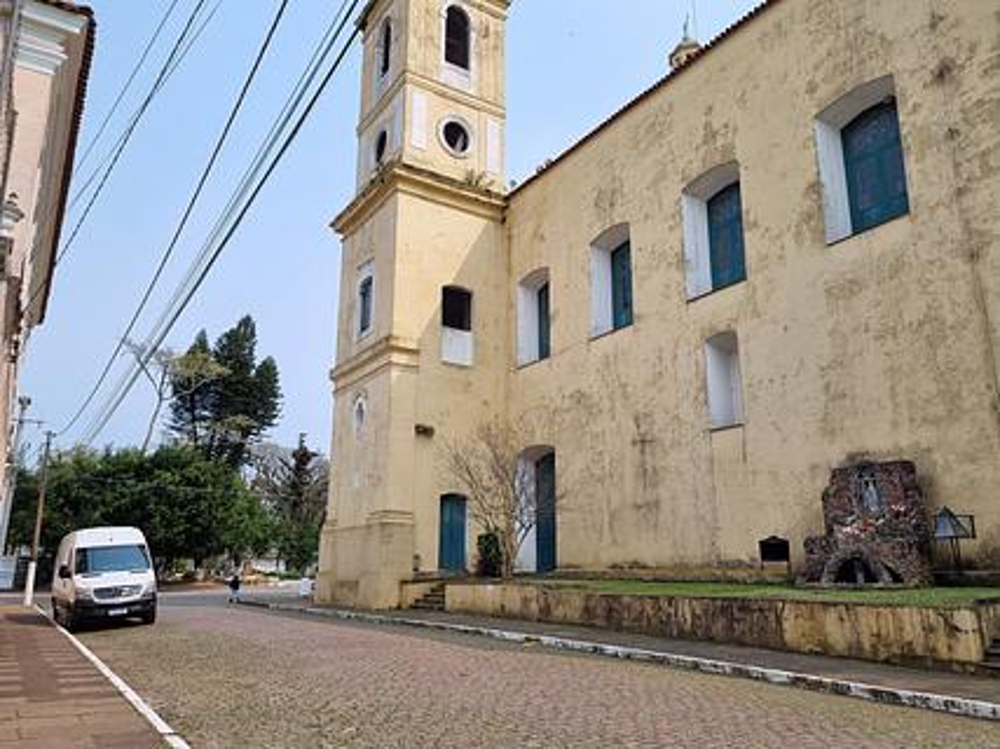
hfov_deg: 67.3
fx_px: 751
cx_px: 500
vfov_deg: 53.0
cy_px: 374
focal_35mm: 26
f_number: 1.8
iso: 50
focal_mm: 5.4
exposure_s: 1/2504
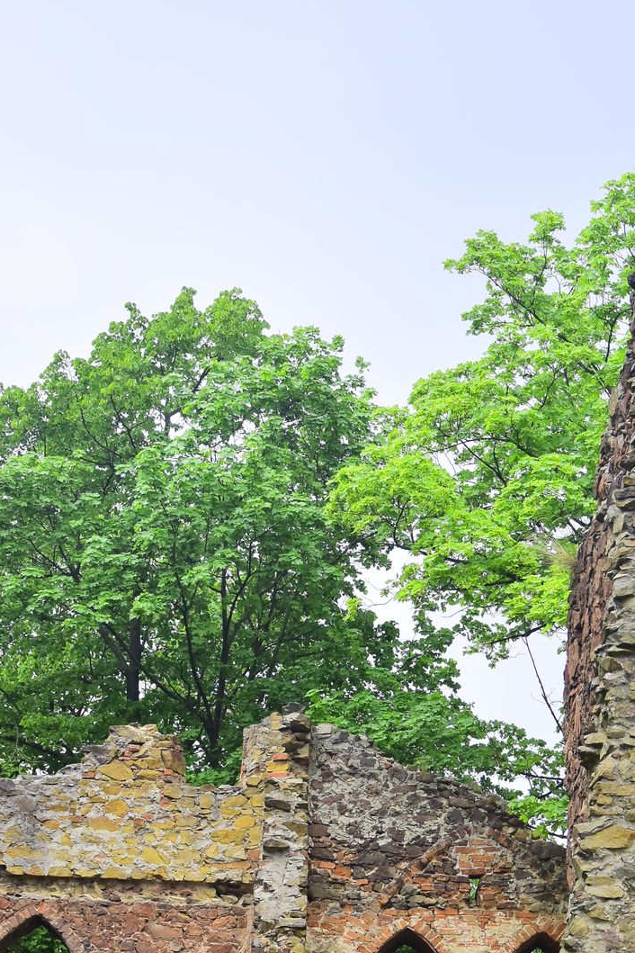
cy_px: 883
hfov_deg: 15.9
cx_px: 555
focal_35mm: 85
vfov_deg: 23.2
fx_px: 2249
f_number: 4.5
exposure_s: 1/1000
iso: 400
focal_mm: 30
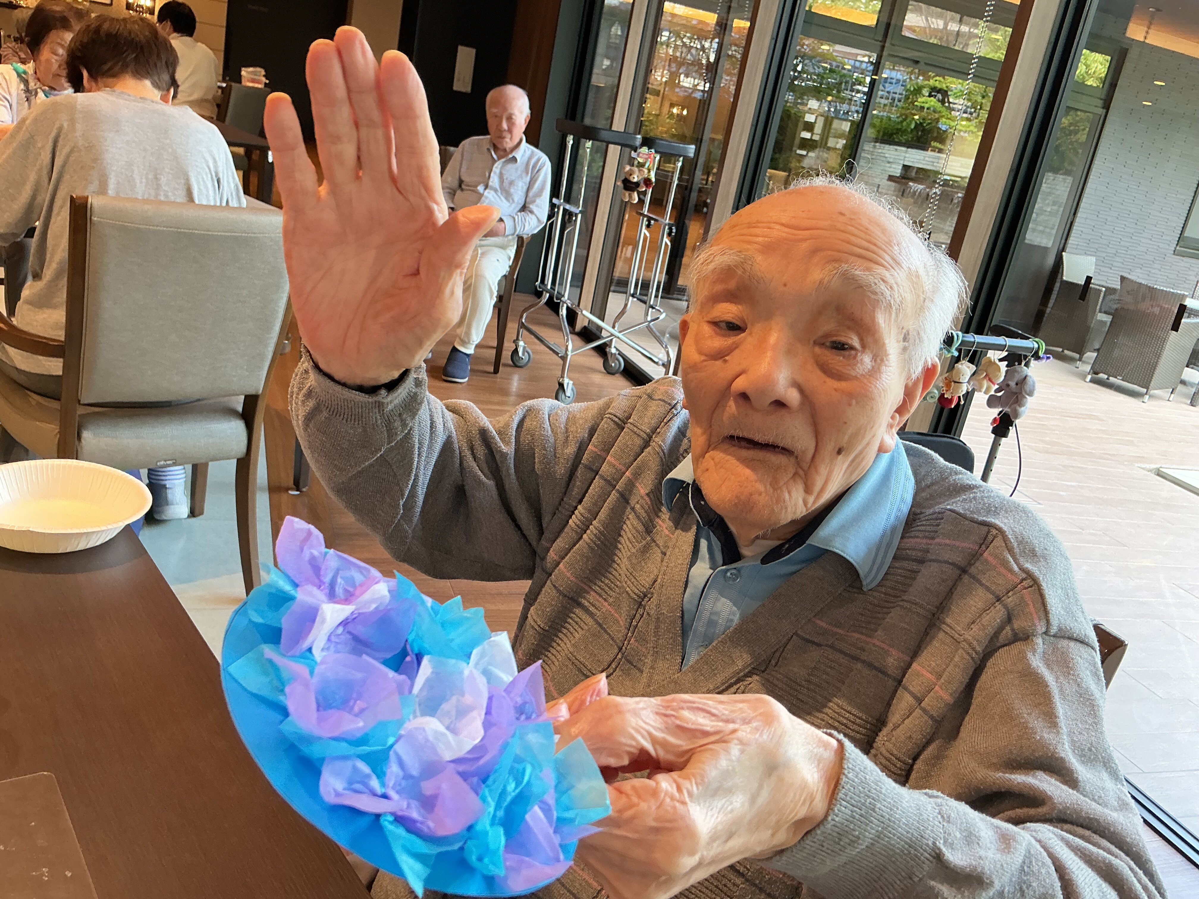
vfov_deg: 48.2
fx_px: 1004
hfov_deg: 61.7
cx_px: 600
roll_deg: -11.1
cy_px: 450
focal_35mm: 29
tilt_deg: -18.7
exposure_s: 1/60
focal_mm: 3
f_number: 1.8
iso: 80
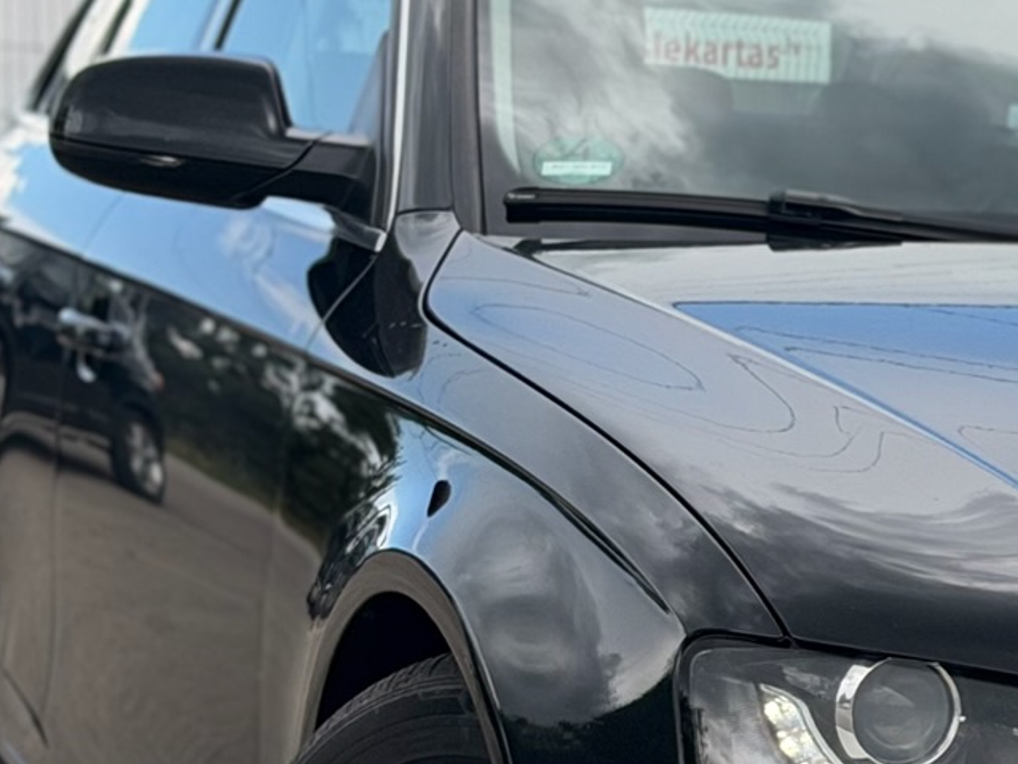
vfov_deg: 9.6
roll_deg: +0.4
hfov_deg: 12.4
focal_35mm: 154
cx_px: 1313
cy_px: 651
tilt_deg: -6.4
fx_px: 4531
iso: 100
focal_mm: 6.76
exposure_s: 1/1931
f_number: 1.78
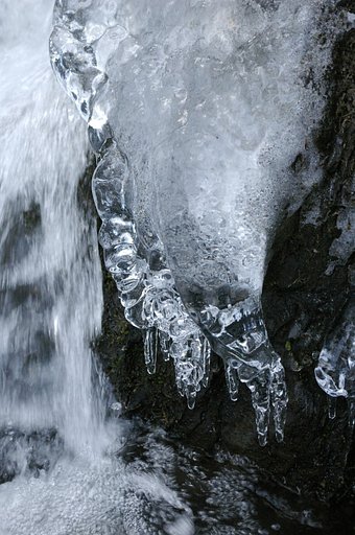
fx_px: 1224
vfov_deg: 24.6
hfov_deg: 16.5
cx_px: 178
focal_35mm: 82
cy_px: 268
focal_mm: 55
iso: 800
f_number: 7.1
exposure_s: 1/125
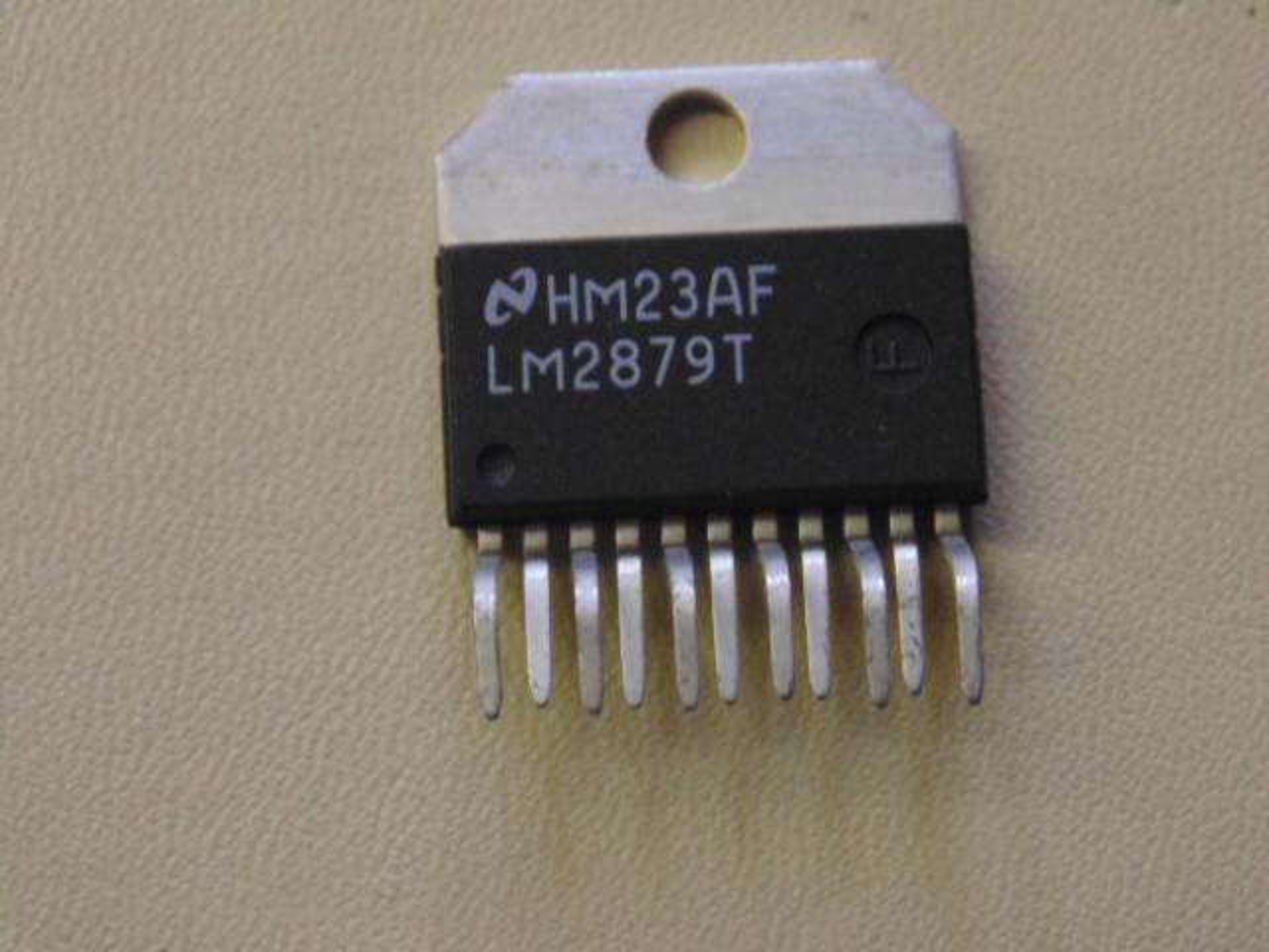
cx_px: 634
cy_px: 476
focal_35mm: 98
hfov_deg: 20.0
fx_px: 3593
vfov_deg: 15.1
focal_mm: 17.5
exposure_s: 1/30
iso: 400
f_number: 4.6
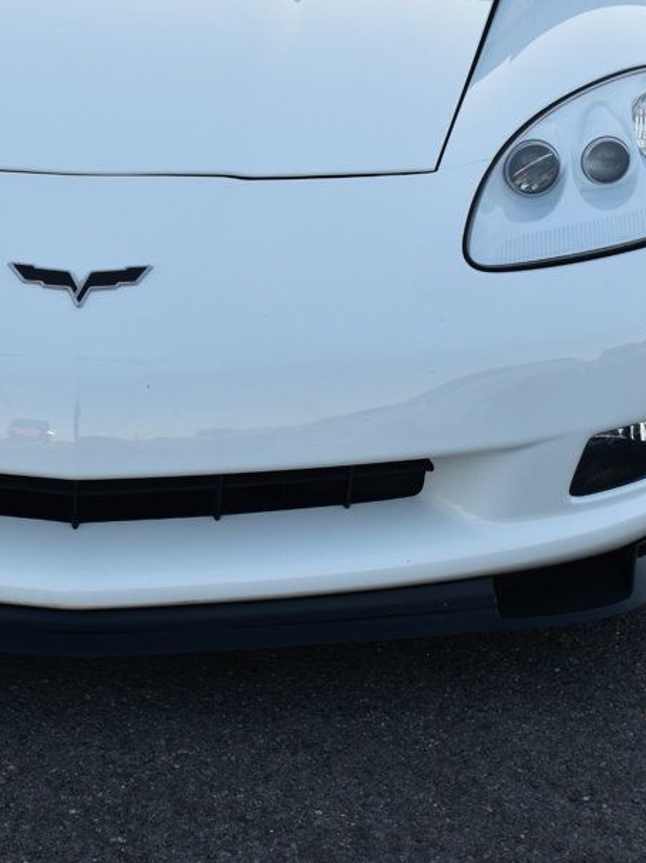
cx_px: 104
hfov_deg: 18.7
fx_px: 1942
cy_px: 422
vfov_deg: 25.0
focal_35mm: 78
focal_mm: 32
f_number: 9
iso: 400
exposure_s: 1/100
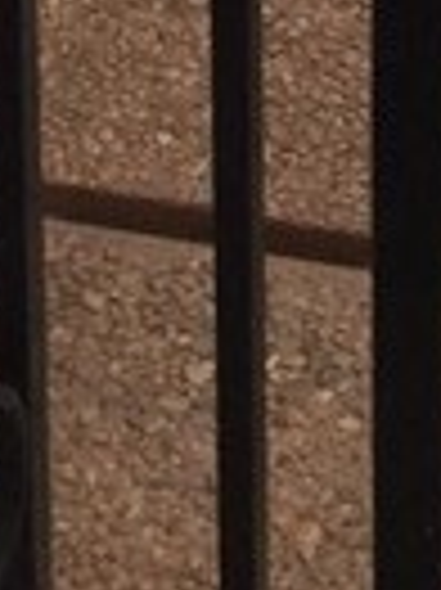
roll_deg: -2.0
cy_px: -1599
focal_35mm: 242
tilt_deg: -20.2
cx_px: 1080
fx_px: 4117
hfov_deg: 5.9
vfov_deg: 6.8
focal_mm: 3.3
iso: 25
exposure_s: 1/322
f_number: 2.4
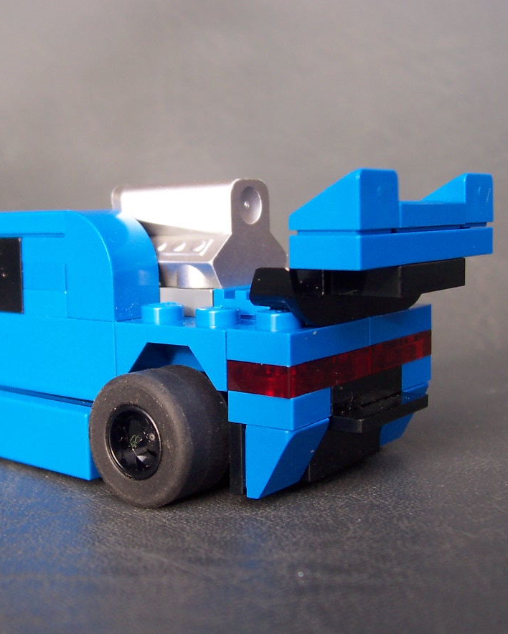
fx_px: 920
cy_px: 322
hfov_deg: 30.6
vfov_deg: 38.0
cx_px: 164
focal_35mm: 49
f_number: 2.8
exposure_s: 1/180
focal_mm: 5.6
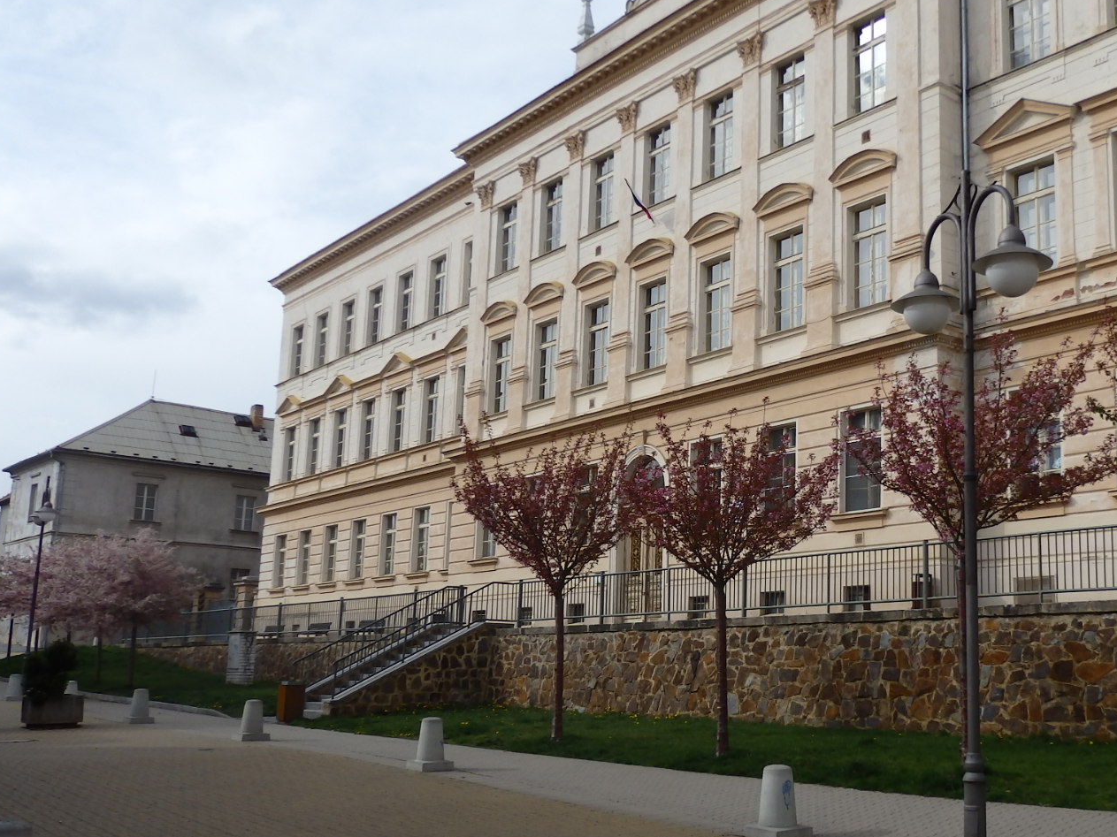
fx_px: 1226
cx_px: 739
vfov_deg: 37.7
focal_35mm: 38
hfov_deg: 48.2
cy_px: 468
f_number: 8.7
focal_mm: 4.5
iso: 100
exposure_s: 1/160
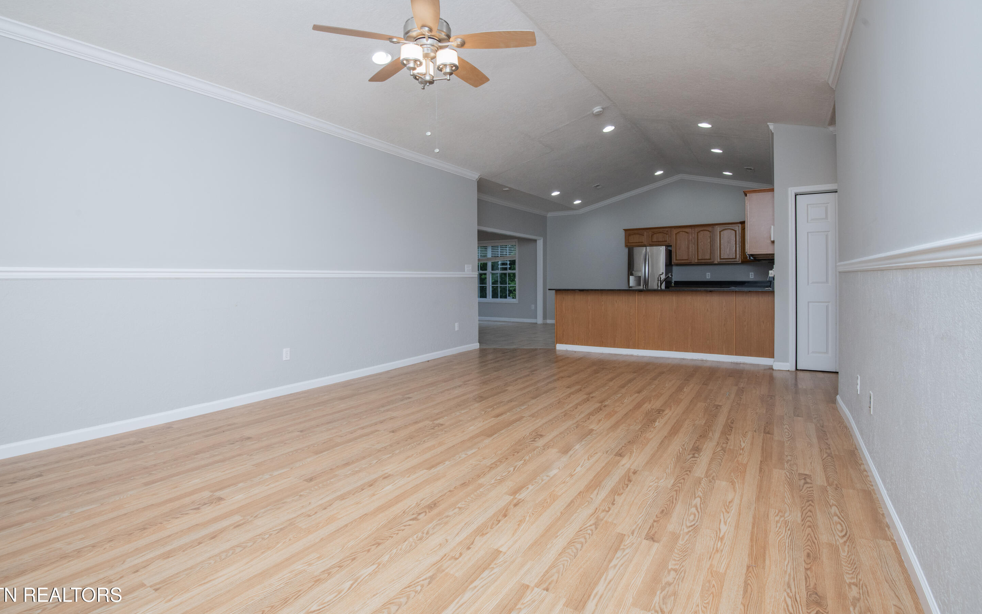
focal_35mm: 17
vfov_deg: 67.9
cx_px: 489
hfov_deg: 94.4
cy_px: 285
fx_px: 455
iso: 400
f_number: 10
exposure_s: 1/60
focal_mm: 16
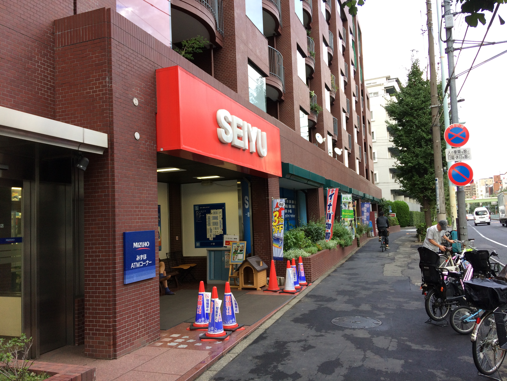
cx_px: 254
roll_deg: +1.6
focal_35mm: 29
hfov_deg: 61.7
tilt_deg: +2.1
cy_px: 190
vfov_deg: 48.2
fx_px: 425
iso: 50
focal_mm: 4.15
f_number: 2.2
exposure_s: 1/60
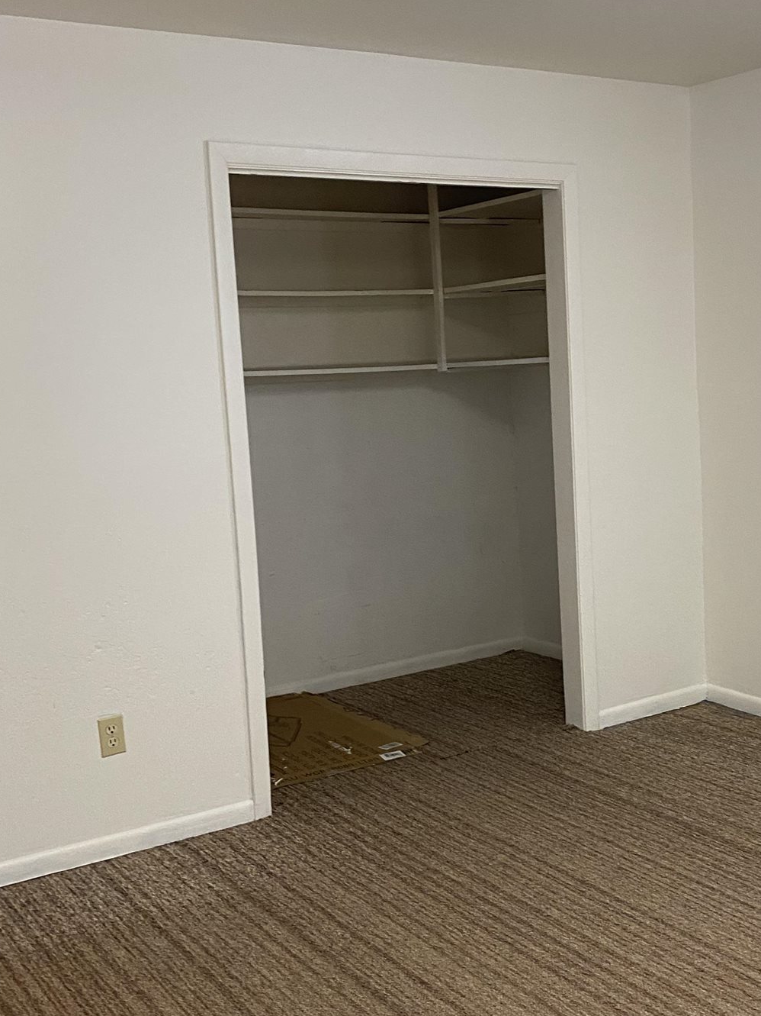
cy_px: 498
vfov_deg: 42.1
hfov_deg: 31.7
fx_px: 1319
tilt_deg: -5.1
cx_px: 562
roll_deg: +2.2
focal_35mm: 45
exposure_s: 1/60
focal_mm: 4.25
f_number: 1.8
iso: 200
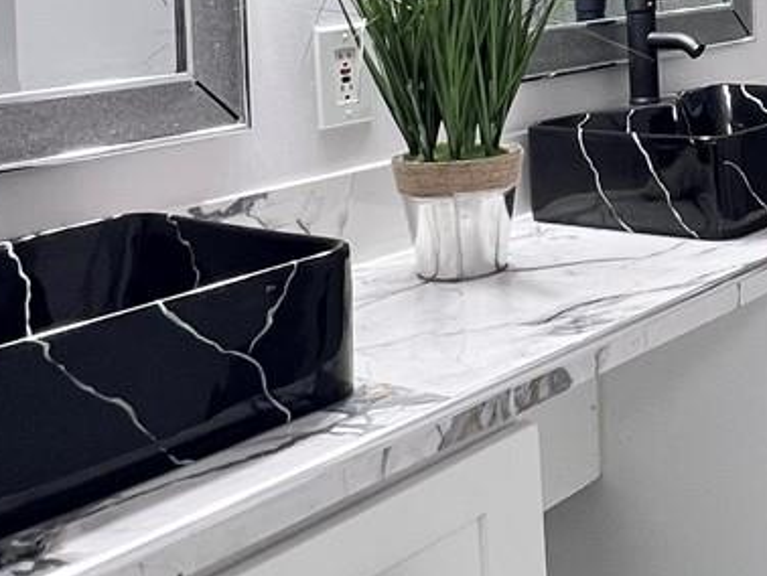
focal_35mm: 55
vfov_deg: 24.6
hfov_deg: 31.0
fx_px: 1219
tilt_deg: -1.1
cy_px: -71
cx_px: 846
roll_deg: +1.7
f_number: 1.8
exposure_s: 1/60
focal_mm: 1.57
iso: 125
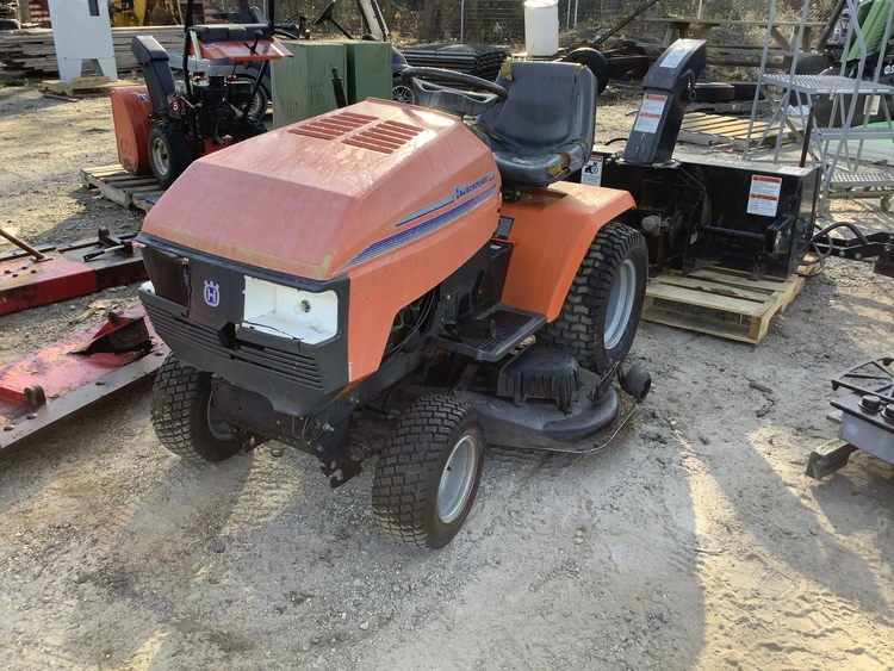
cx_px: 447
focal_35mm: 31
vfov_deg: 45.5
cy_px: 336
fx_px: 801
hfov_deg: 58.3
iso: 25
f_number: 2.4
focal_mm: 3.3
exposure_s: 1/177
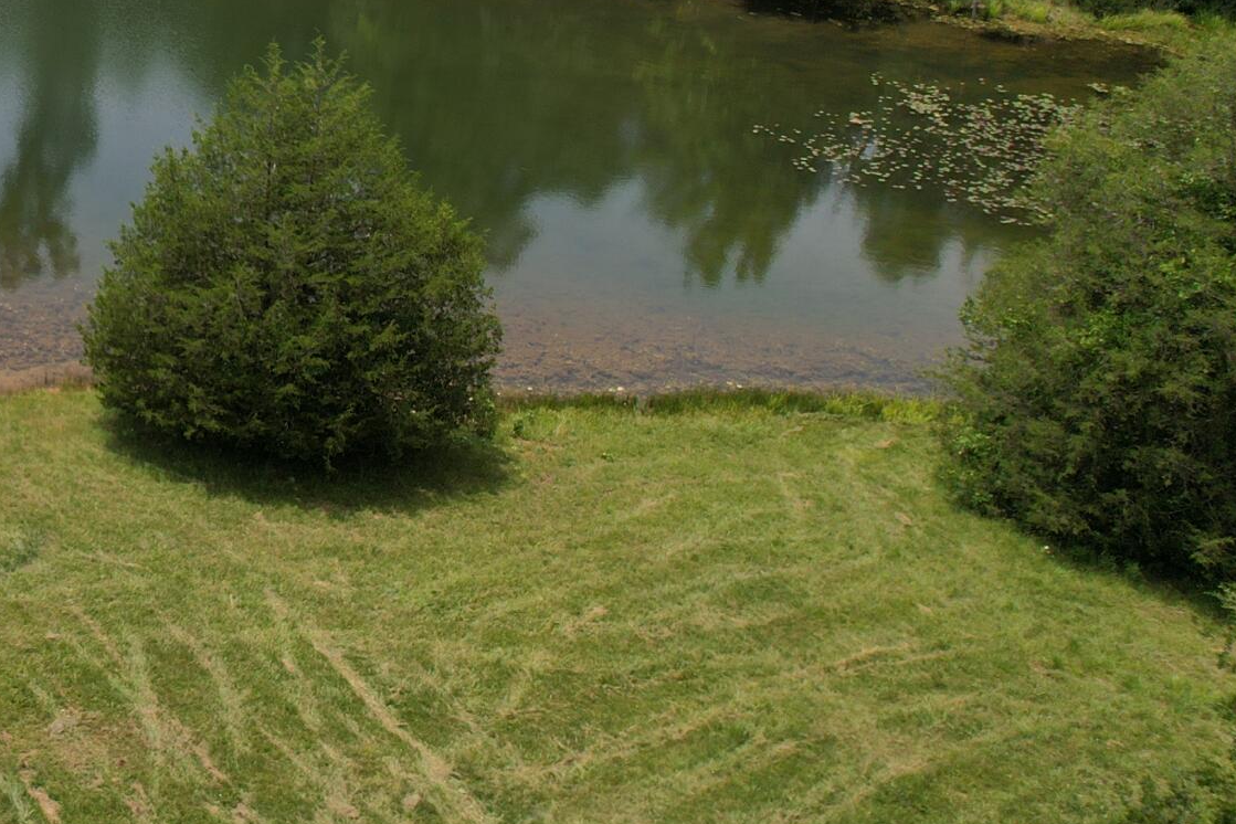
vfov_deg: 21.7
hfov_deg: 29.1
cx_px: -258
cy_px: -91
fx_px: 2026
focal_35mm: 59
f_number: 2.8
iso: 100
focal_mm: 8.38
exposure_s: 1/2000
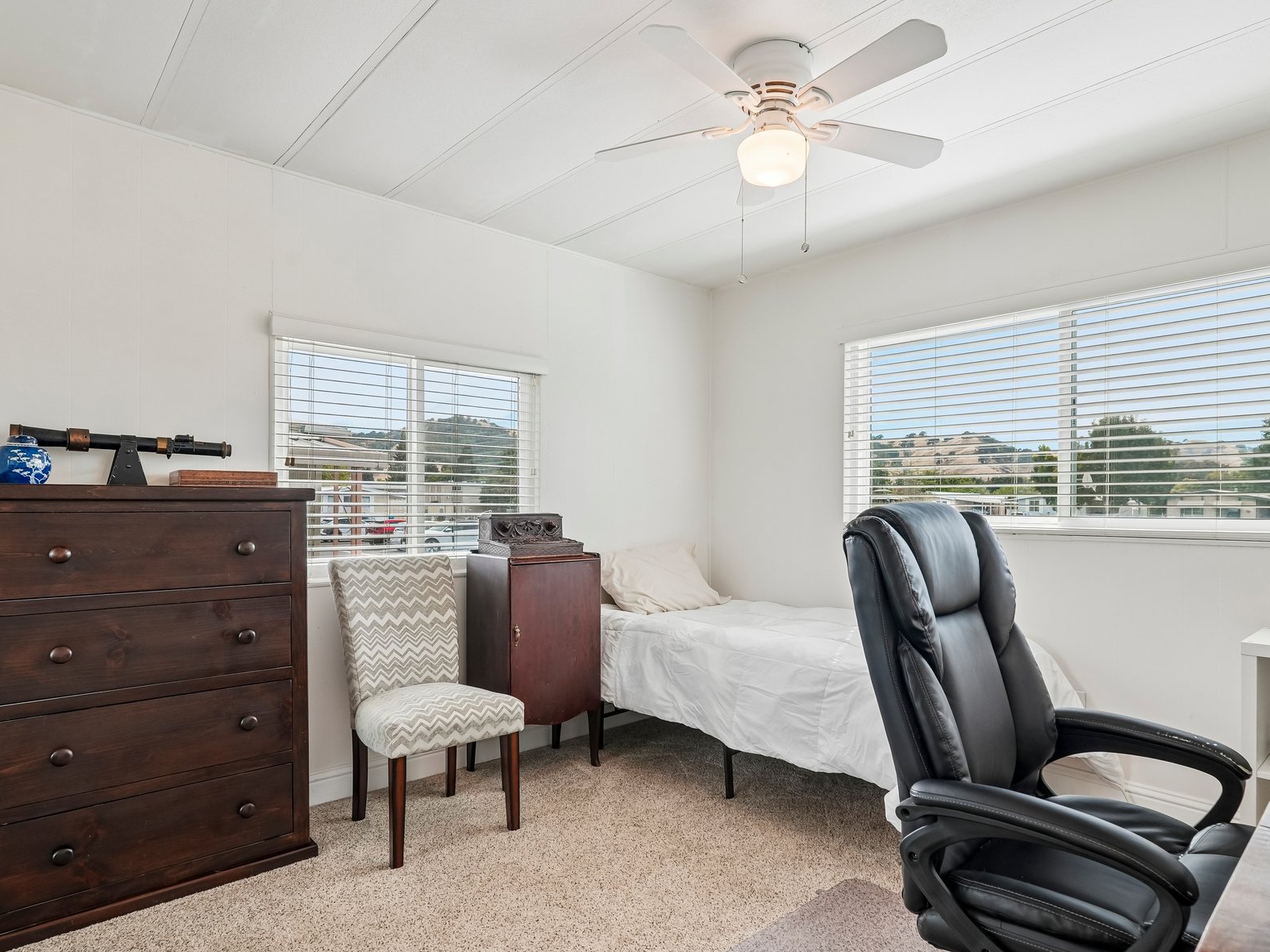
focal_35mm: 21
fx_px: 757
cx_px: 662
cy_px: 501
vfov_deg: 64.3
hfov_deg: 80.0
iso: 400
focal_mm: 16.5
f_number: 9
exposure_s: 1/40
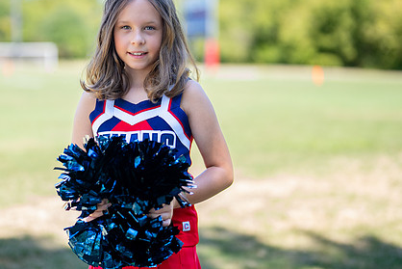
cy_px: 117
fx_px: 860
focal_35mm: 77
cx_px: 150
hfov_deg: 26.2
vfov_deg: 17.7
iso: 100
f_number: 1.2
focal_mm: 50
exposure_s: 1/1250
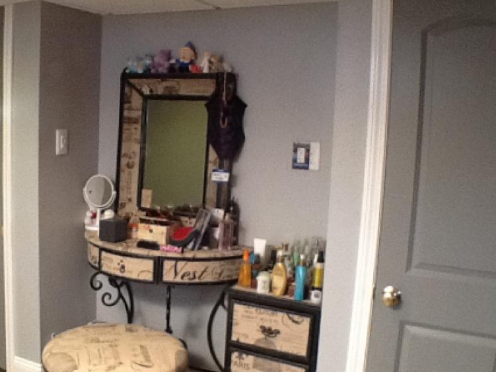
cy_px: 214
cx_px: 160
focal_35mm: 60
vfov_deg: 24.4
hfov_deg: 31.9
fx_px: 860
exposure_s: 1/30
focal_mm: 2.03
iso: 125
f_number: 2.4
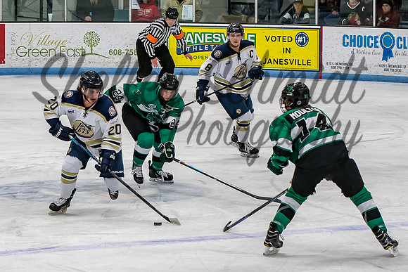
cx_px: 104
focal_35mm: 216
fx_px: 2443
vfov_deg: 6.4
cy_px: 139
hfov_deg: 9.5
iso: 2500
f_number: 4
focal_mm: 90
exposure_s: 1/800
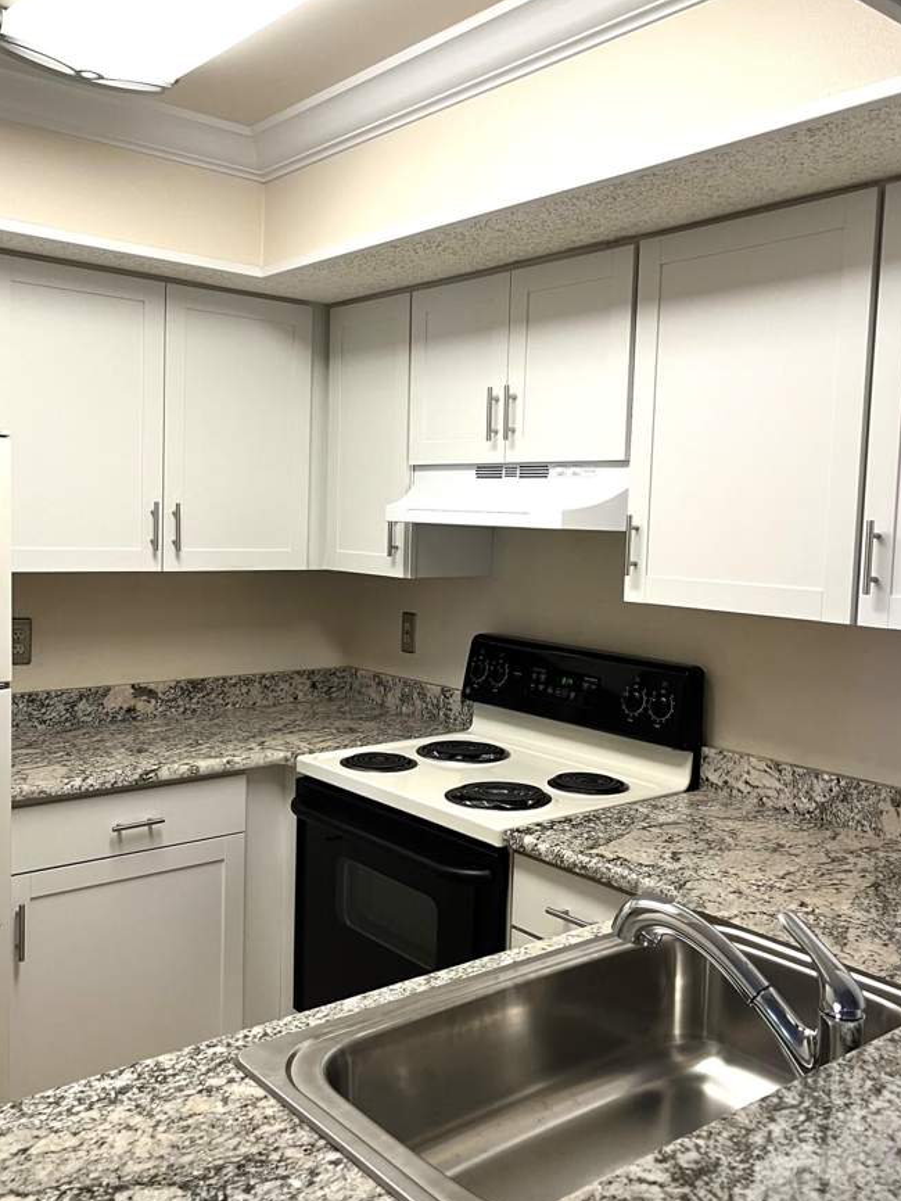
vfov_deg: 56.8
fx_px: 1110
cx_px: 420
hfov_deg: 44.2
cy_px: 594
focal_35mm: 32
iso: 80
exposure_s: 1/60
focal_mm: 5.1
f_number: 1.6
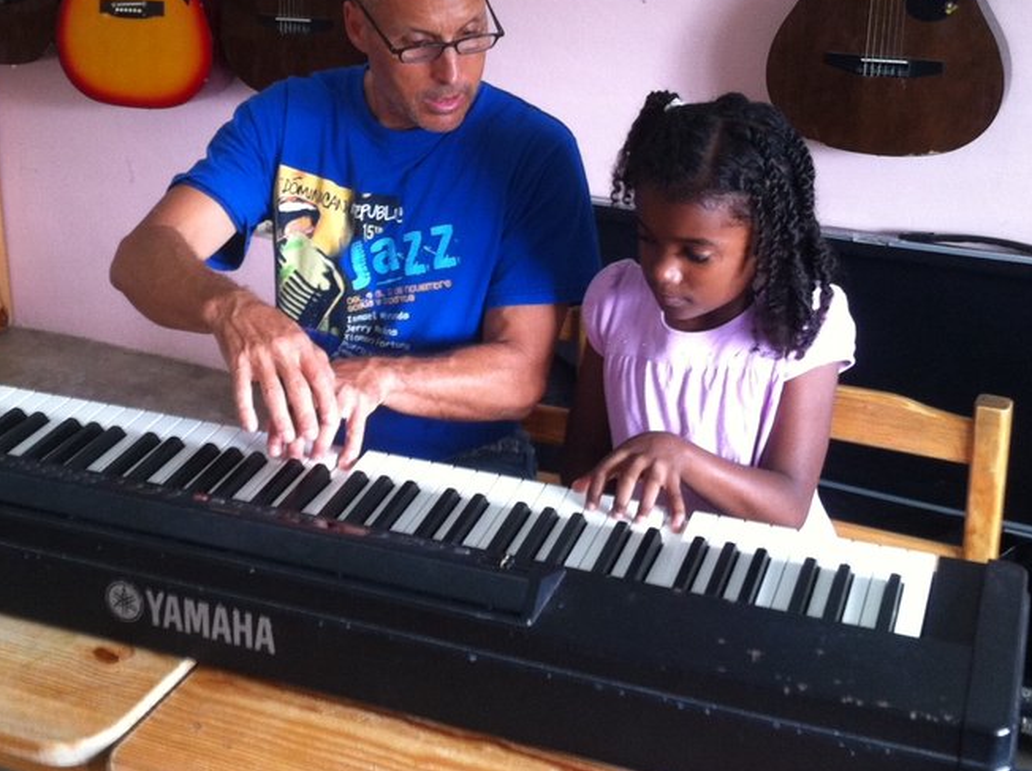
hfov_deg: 34.8
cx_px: 389
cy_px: 177
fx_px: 1637
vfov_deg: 26.1
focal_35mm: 55
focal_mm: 3.85
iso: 125
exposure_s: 1/15
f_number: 2.8
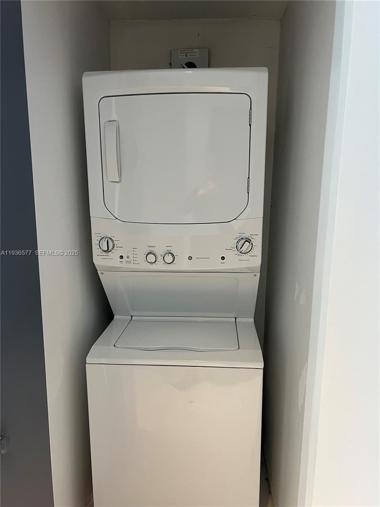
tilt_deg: -10.4
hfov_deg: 53.1
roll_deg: -0.6
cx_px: 190
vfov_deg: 67.3
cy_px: 254
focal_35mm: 26
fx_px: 381
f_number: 1.5
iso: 160
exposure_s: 1/60
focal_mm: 5.7
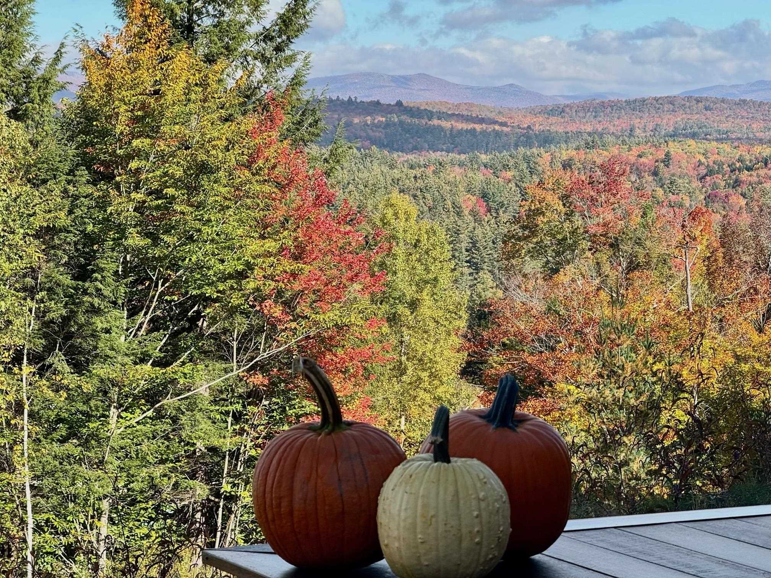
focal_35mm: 120
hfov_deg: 16.4
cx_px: 386
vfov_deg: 12.3
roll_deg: -0.4
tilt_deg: -4.2
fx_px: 2673
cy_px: 289
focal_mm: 15.66
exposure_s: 1/714
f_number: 2.8
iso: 50
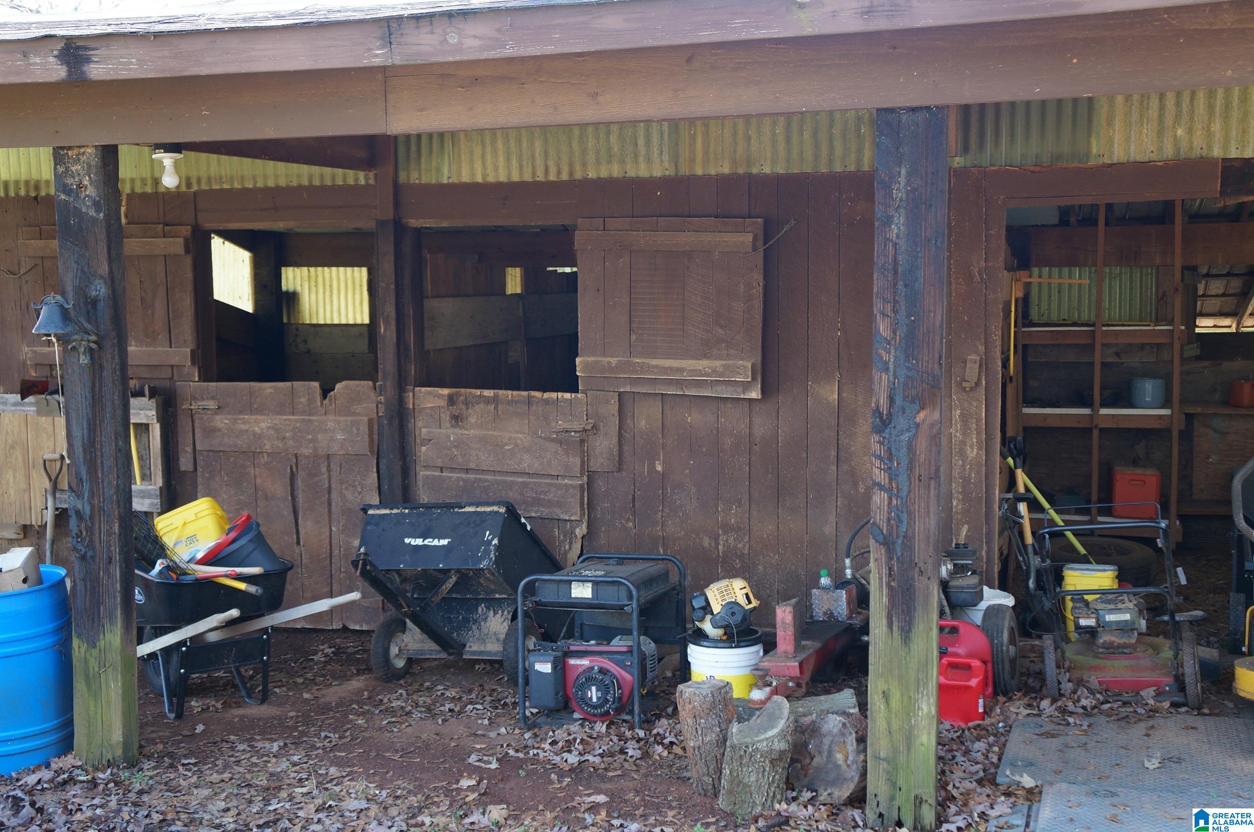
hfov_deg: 48.0
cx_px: 627
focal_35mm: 40
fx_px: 1409
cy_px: 416
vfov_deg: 32.9
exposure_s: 1/60
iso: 250
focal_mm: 27
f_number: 4
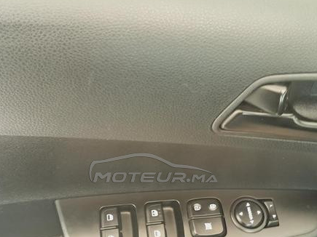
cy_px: 168
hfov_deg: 47.9
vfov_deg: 36.2
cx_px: 153
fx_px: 357
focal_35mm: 39
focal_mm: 3.98
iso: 640
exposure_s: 1/10
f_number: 1.8
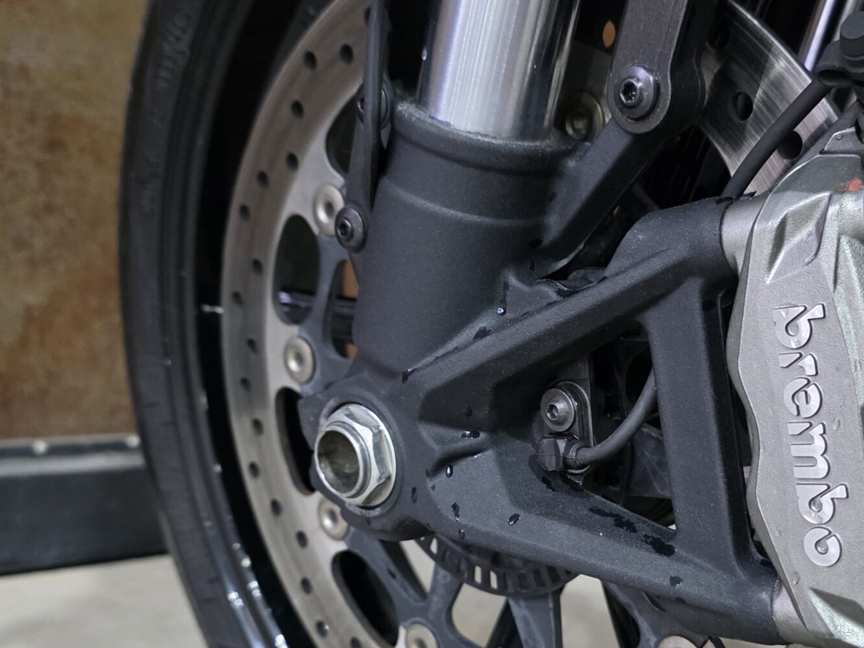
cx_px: 549
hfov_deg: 42.6
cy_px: 425
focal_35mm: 44
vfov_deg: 32.6
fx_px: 1098
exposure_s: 1/50
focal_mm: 6.3
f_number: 1.7
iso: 1600
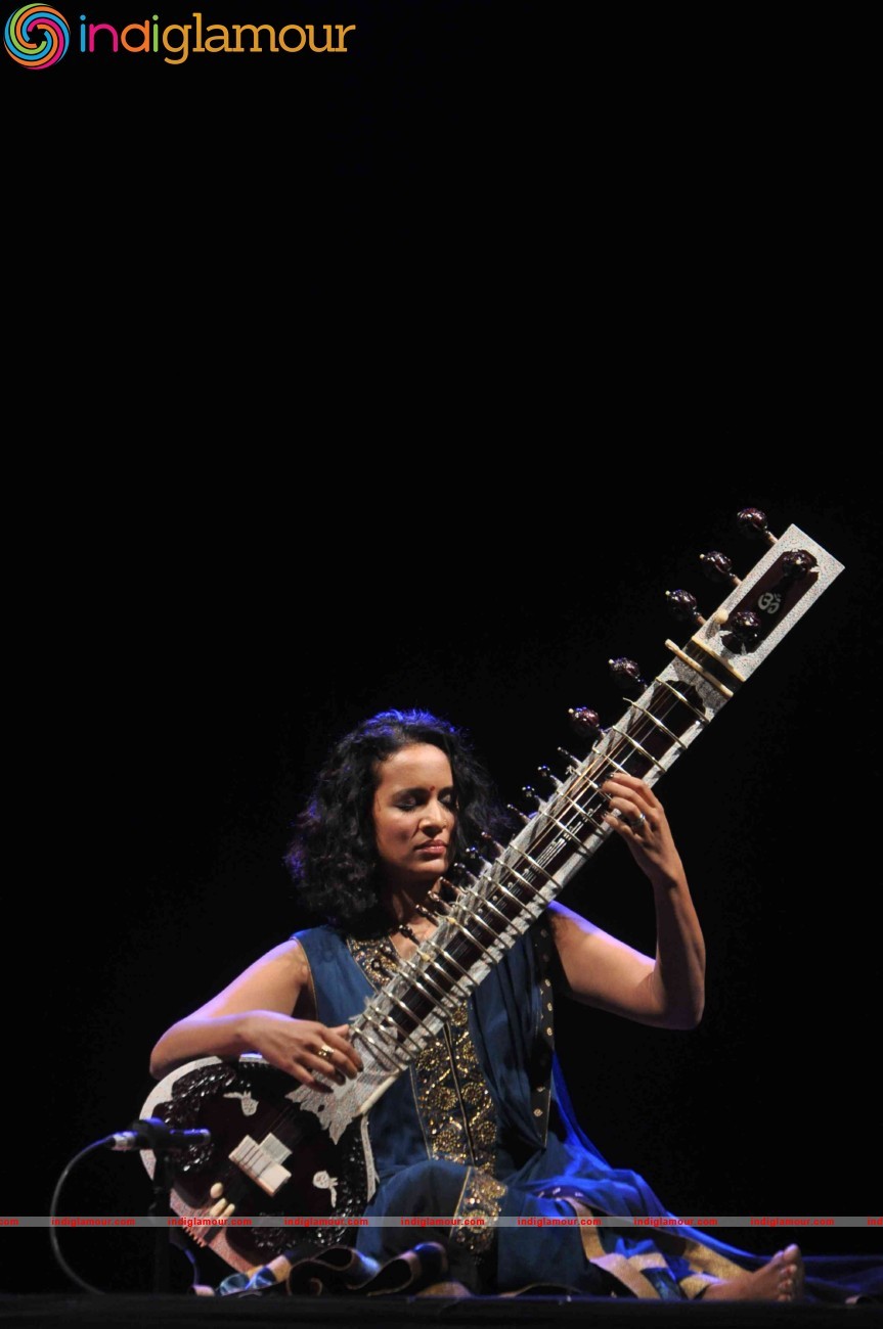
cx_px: 442
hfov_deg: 10.7
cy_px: 664
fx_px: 4704
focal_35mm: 128
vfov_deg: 16.1
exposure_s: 1/80
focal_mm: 85
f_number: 9
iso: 1000
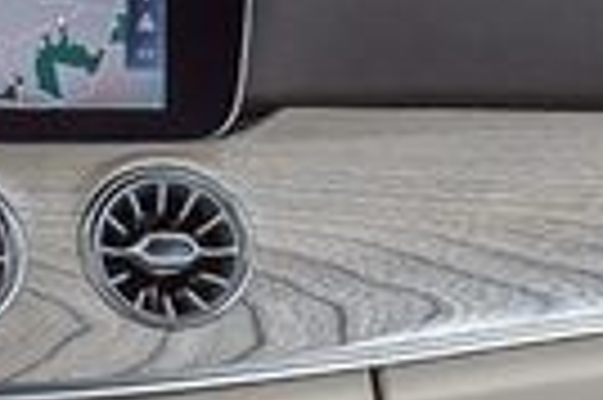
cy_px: 81
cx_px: -192
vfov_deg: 7.4
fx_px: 3112
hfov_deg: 10.8
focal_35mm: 186
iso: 400
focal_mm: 24
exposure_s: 1/320
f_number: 4
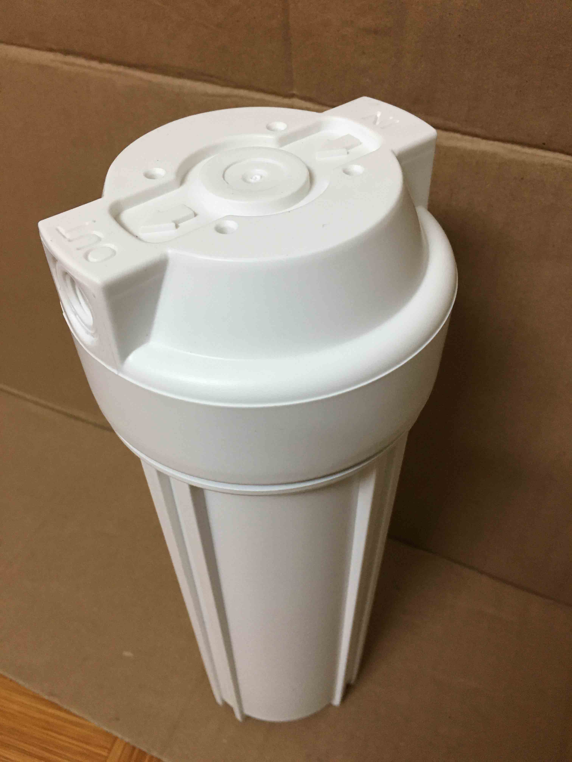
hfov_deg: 48.2
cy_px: 381
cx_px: 286
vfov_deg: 61.7
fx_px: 639
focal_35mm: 29
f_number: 2.2
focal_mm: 4.15
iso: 160
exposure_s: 1/33
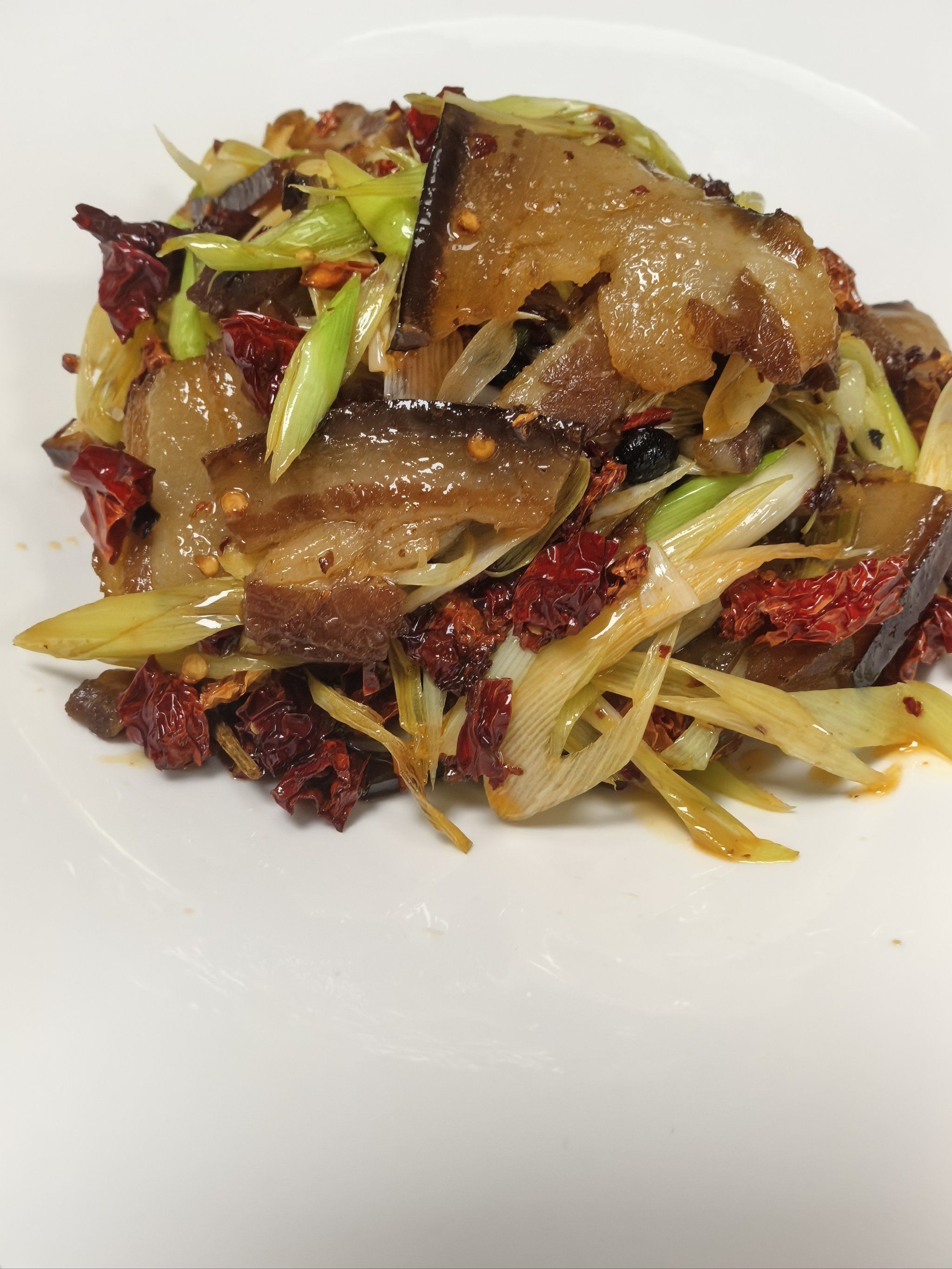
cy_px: 634
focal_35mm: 27
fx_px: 990
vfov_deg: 65.3
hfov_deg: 51.4
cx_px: 476
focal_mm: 6.98
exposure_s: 1/278
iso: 3200
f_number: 4
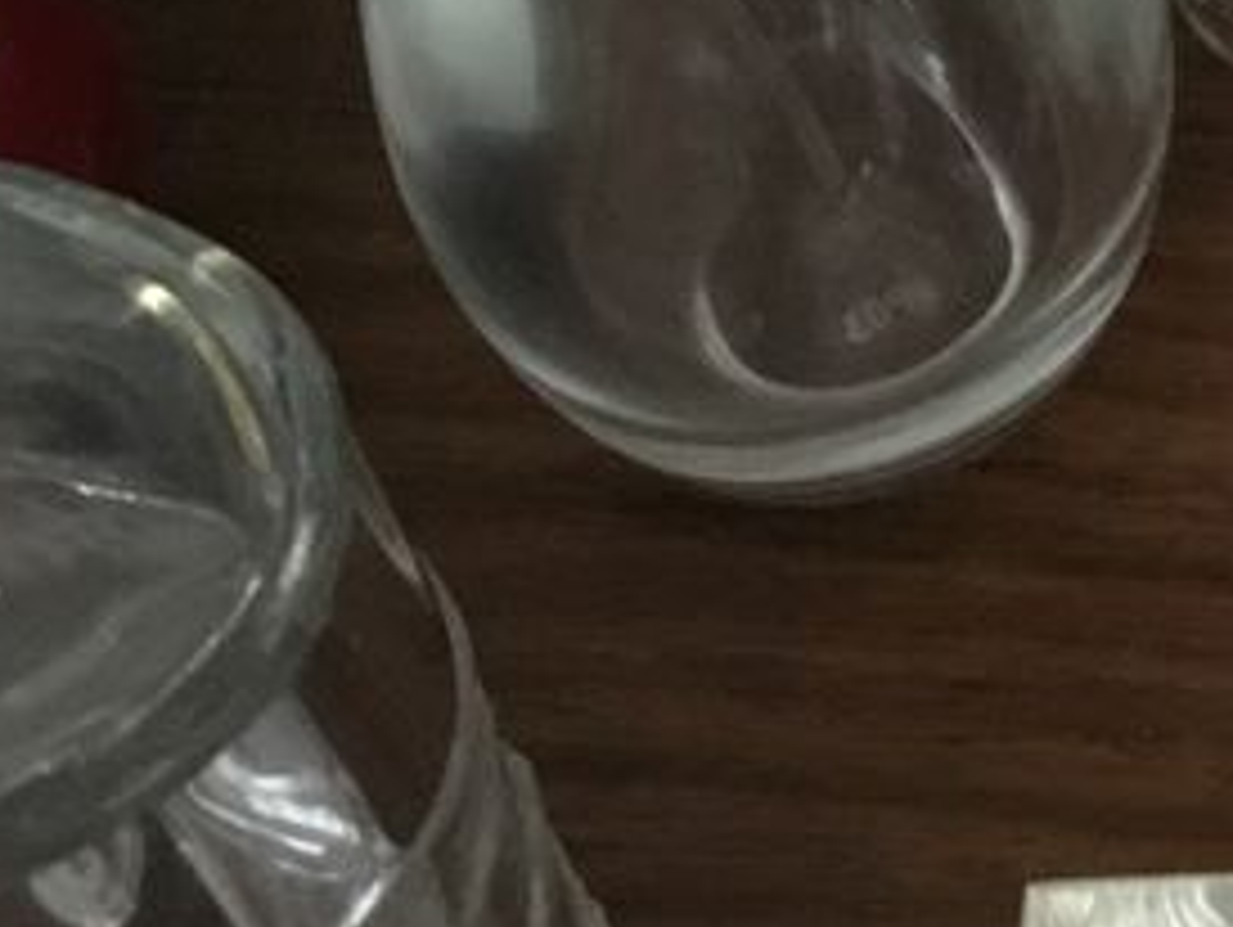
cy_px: -504
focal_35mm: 113
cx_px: 1832
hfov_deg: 16.0
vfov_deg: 12.4
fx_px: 4029
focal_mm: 3.3
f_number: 2.4
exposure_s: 1/20
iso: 200
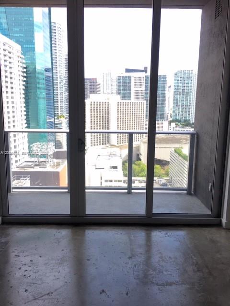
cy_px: 153
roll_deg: -0.4
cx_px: 115
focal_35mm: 29
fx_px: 257
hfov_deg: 48.2
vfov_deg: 61.7
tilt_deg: -9.0
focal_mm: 4.15
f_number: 2.2
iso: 25
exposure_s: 1/120
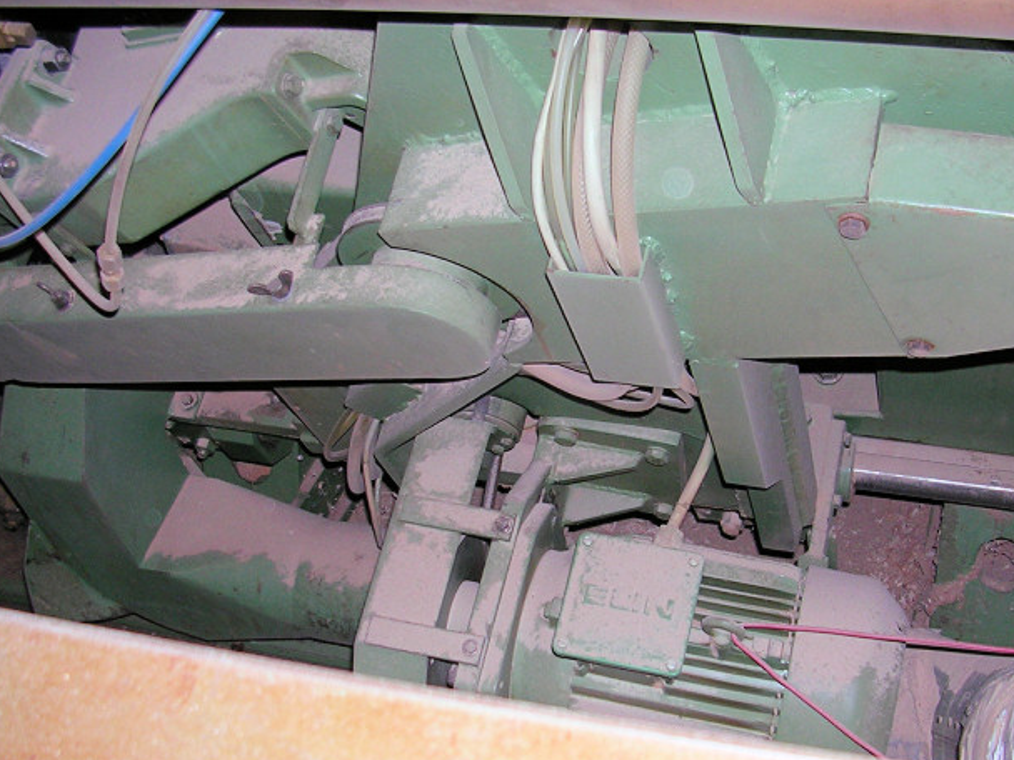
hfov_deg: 38.0
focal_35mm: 50
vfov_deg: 29.1
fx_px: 1465
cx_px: 619
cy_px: 442
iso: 50
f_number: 2.8
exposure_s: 1/60.1
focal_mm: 5.8
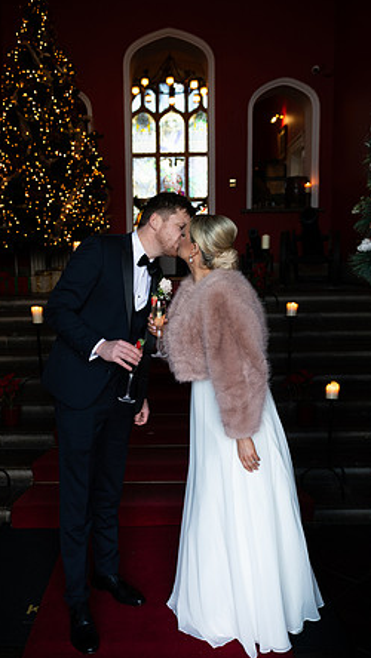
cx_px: 165
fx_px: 594
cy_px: 326
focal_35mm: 34
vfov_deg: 58.0
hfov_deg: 34.6
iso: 500
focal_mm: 32
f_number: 3.5
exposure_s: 1/160
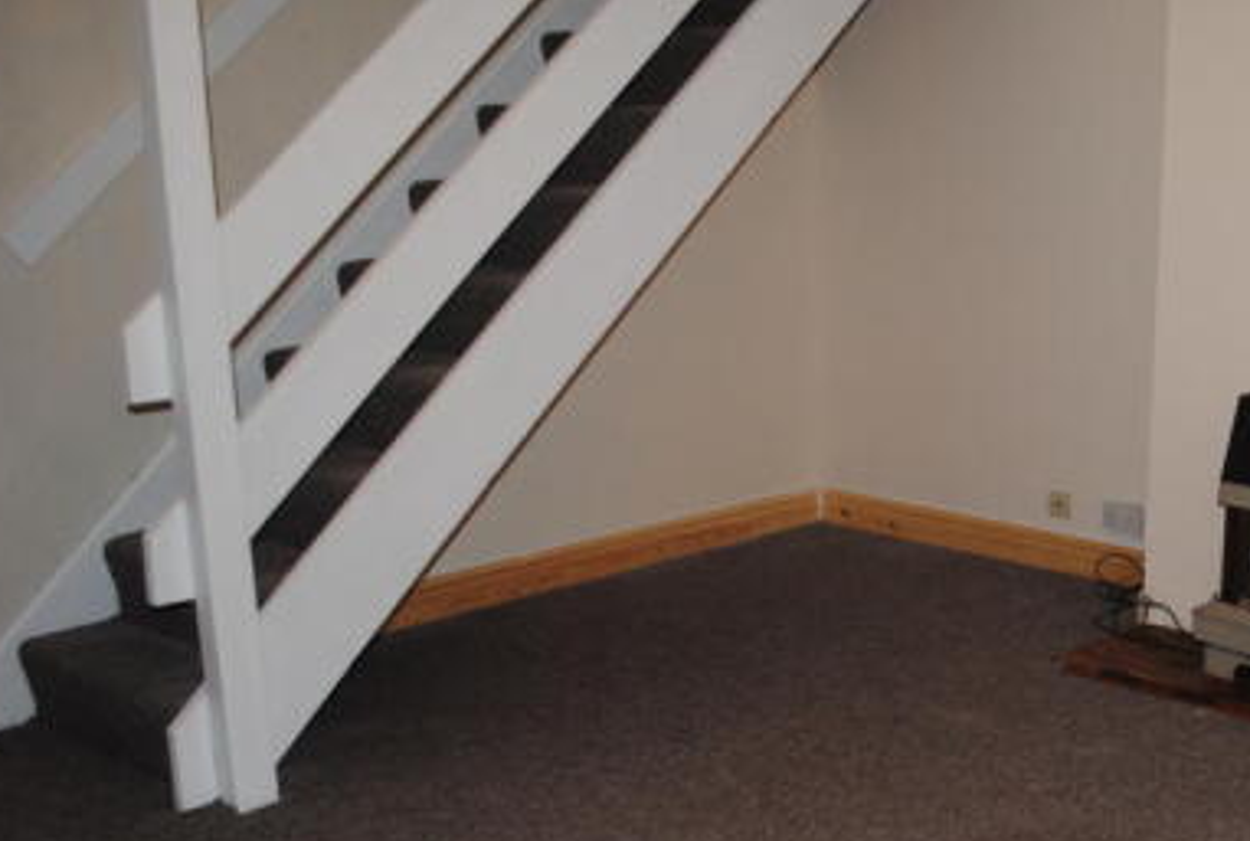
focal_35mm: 46
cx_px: 1016
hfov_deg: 40.7
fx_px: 1602
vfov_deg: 28.8
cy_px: 659
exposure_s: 1/60
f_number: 3.5
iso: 200
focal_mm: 18
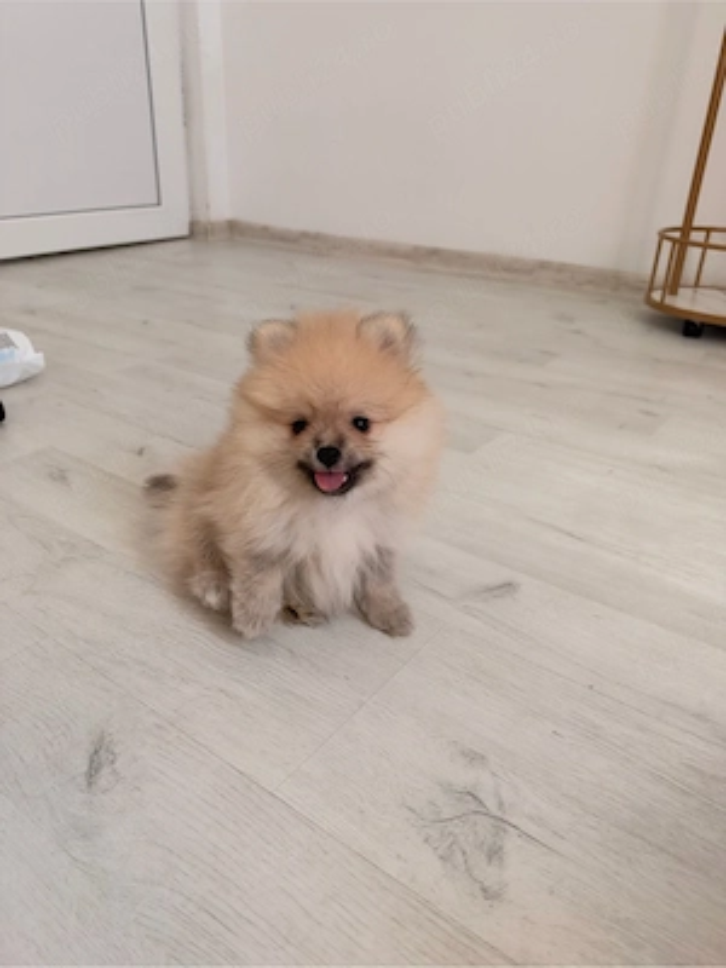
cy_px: 484
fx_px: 671
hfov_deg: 56.8
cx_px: 363
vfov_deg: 71.6
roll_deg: -2.1
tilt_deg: -23.4
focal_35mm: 24
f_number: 1.8
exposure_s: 1/127
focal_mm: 6.93
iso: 50
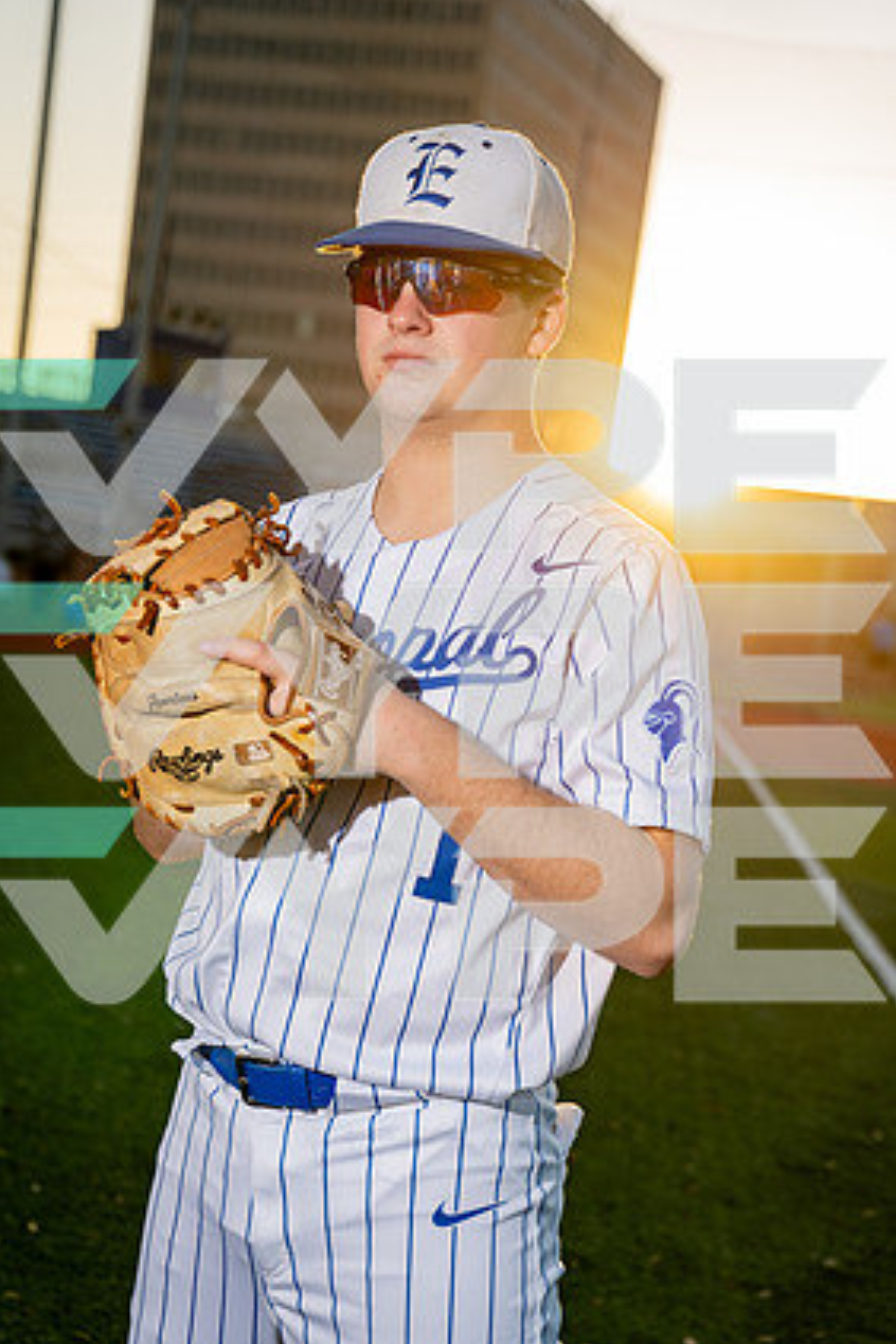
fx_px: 2501
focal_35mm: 67
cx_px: 423
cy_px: 683
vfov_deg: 30.1
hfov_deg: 20.3
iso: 100
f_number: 4
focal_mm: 63
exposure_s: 1/250
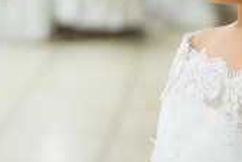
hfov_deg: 11.8
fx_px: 1163
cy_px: 9
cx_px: 241
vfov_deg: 7.9
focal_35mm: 173
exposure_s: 1/125
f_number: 1.8
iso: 1600
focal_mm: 50
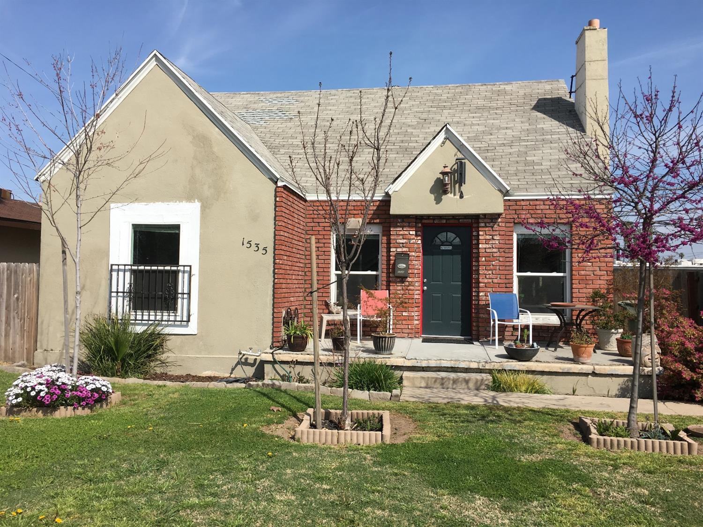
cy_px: 264
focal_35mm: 29
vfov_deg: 48.2
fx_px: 589
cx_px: 352
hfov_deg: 61.7
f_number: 2.2
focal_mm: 4.15
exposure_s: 1/1832
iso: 25
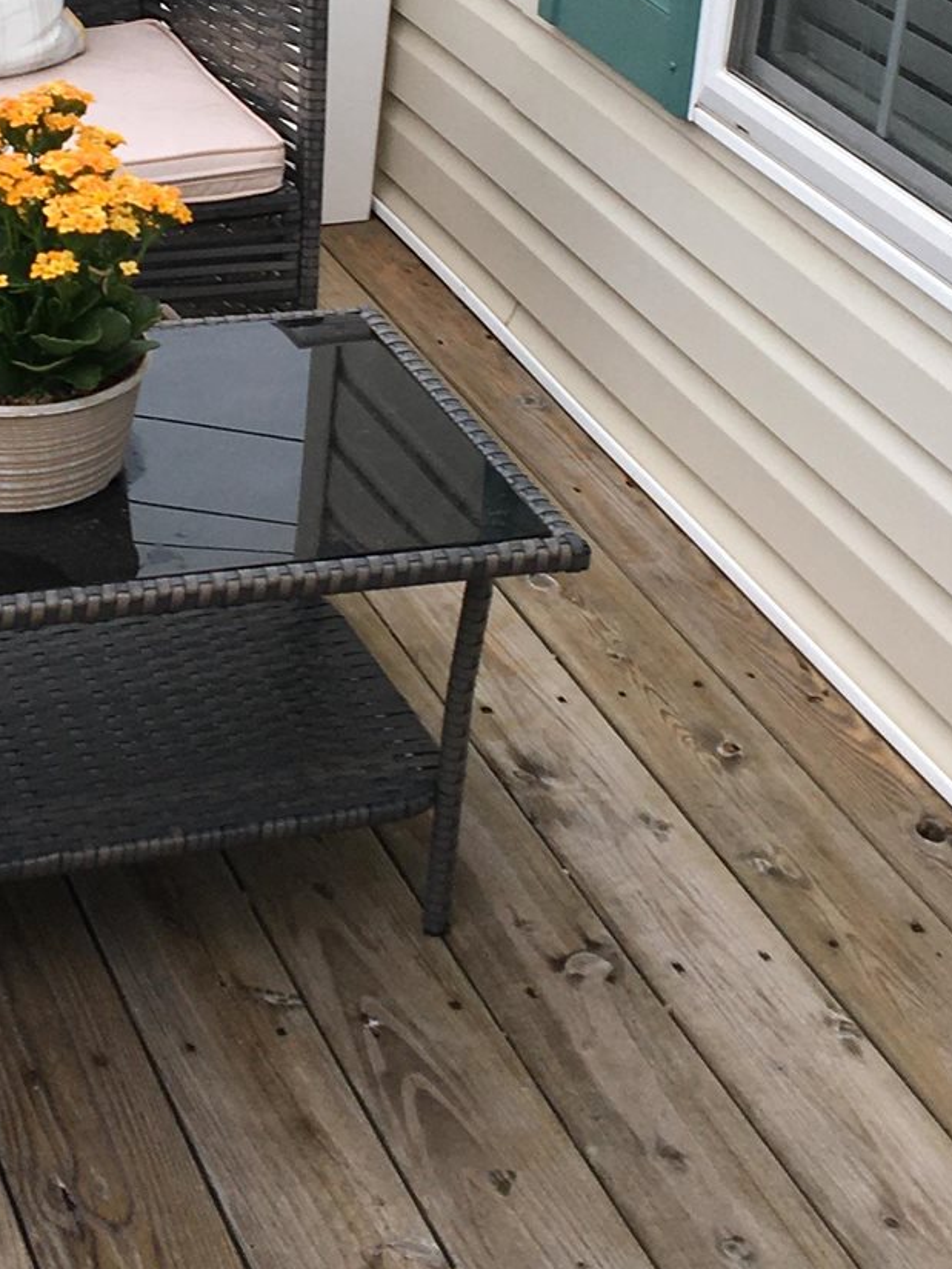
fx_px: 2969
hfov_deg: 18.1
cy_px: 162
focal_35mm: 81
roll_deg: -4.5
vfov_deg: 23.6
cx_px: 221
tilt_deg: -18.9
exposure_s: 1/481
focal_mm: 4.15
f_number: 2.2
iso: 25
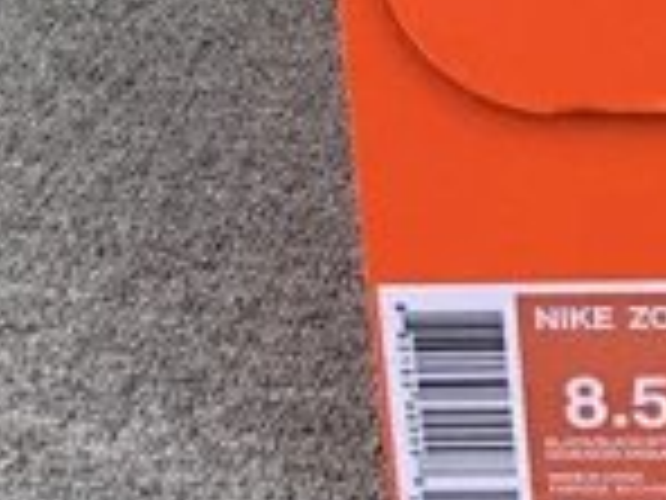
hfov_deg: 13.4
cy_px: -342
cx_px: 1148
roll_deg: +0.2
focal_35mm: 134
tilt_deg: -18.2
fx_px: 2578
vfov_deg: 10.5
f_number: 2.4
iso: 25
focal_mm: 3.3
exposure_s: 1/176
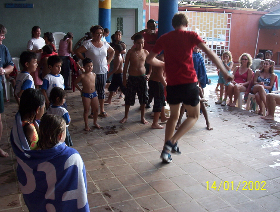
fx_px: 316
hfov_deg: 47.8
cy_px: 106
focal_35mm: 39
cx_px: 140
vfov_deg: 37.0
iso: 100
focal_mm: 6
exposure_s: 1/99.6
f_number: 4.5
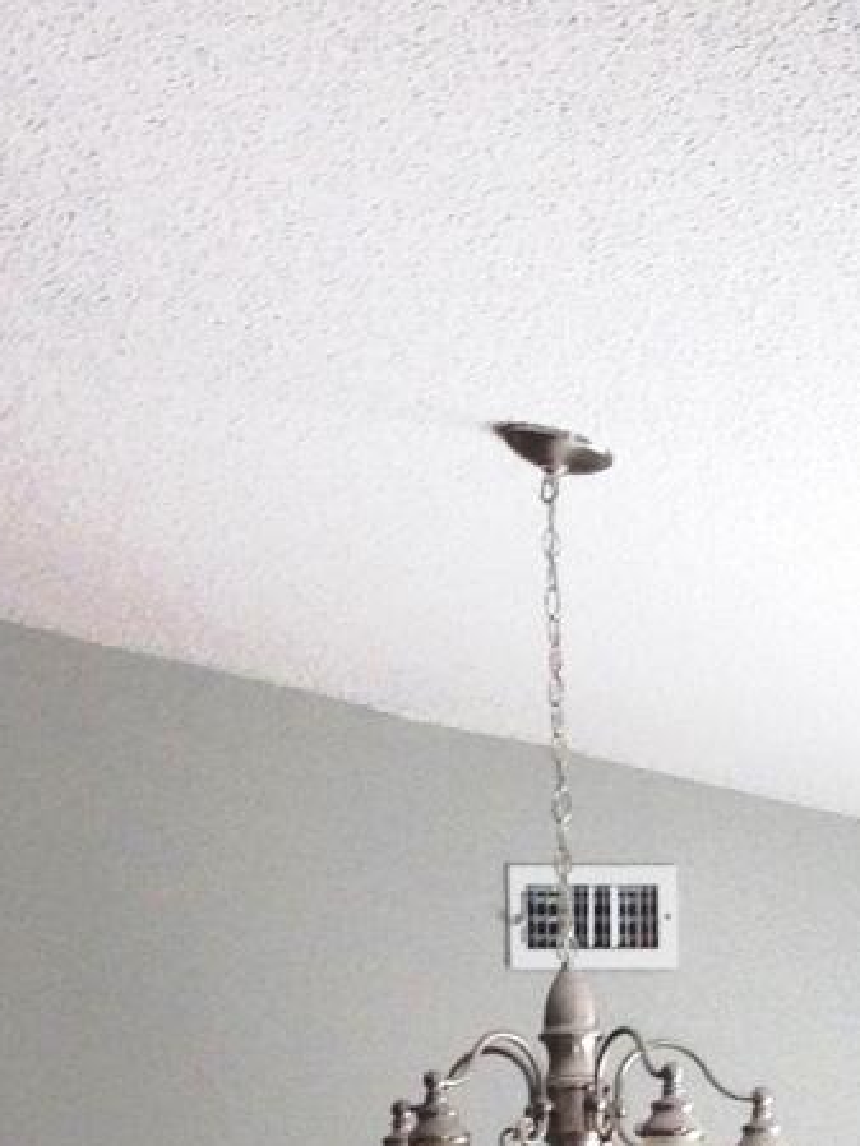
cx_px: 852
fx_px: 4867
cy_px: 1932
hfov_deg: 10.0
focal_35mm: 147
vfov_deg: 12.5
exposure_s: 1/120
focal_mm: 4.12
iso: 100
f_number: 2.4
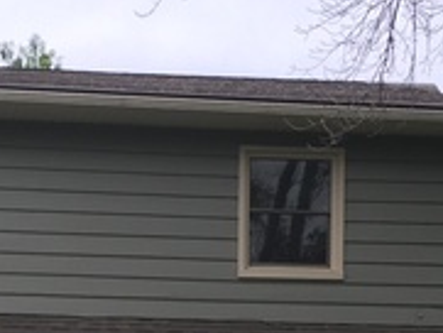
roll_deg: -1.6
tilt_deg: +3.1
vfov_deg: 13.2
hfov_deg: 17.9
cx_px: 9
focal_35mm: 107
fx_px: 1370
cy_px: 473
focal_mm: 4.15
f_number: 2.2
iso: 32
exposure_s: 1/120
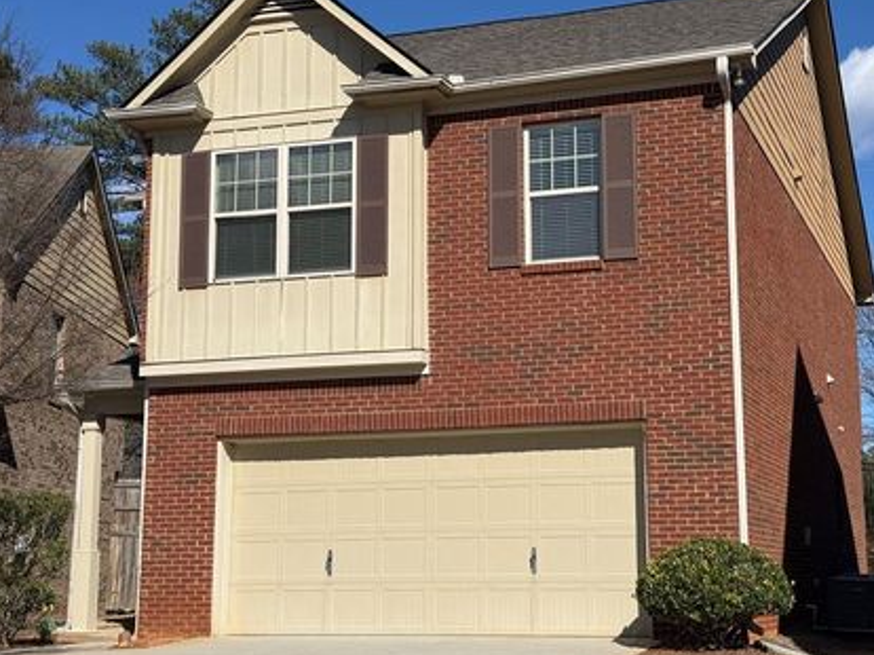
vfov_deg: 25.2
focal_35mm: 58
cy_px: 301
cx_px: 511
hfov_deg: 33.2
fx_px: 1464
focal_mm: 6.76
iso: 64
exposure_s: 1/7874
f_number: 1.78
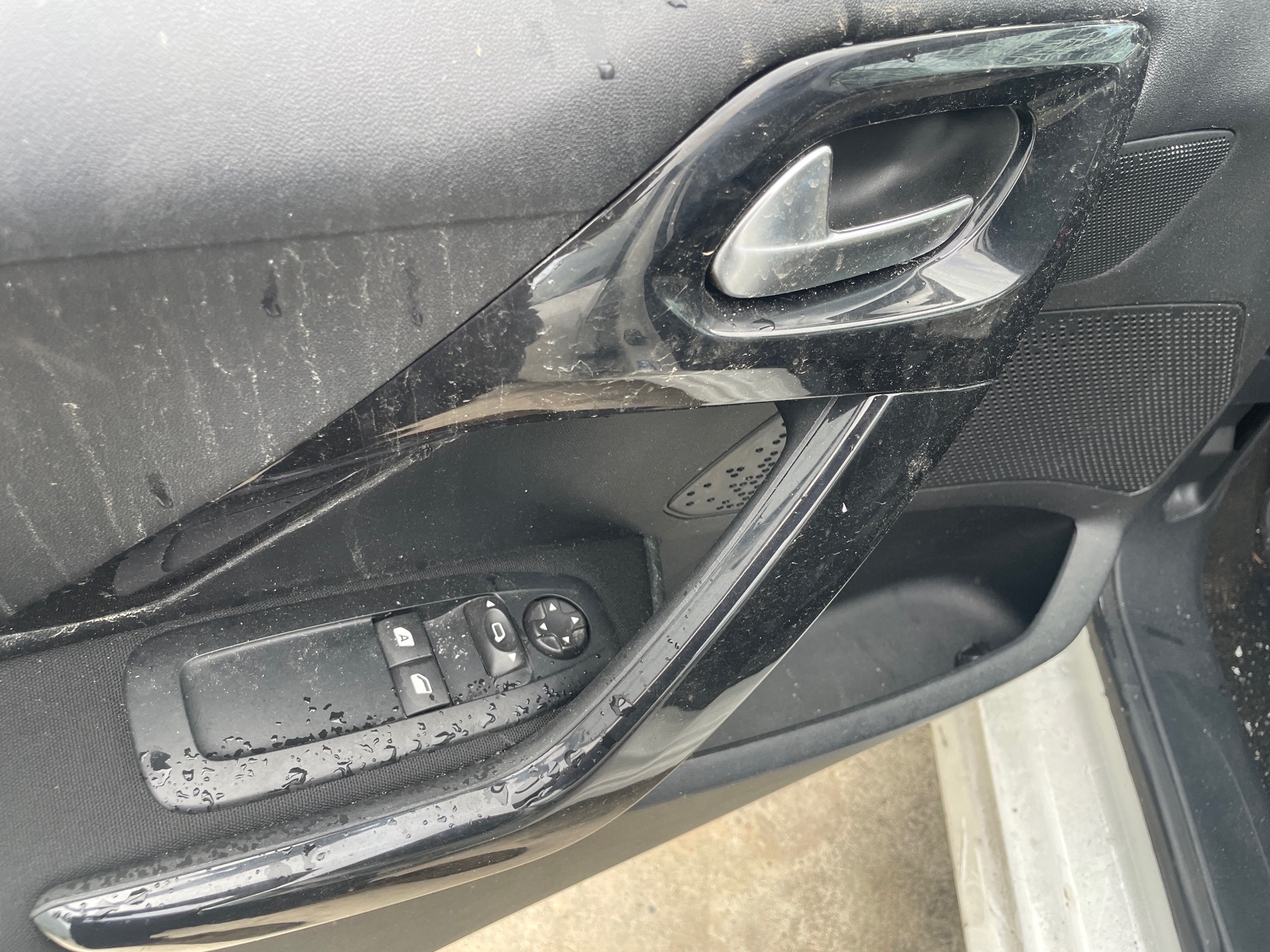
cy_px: 476
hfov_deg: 67.3
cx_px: 635
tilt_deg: -57.7
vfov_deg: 53.1
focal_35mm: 26
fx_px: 954
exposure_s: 1/121
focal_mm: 4.2
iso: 64
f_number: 1.6
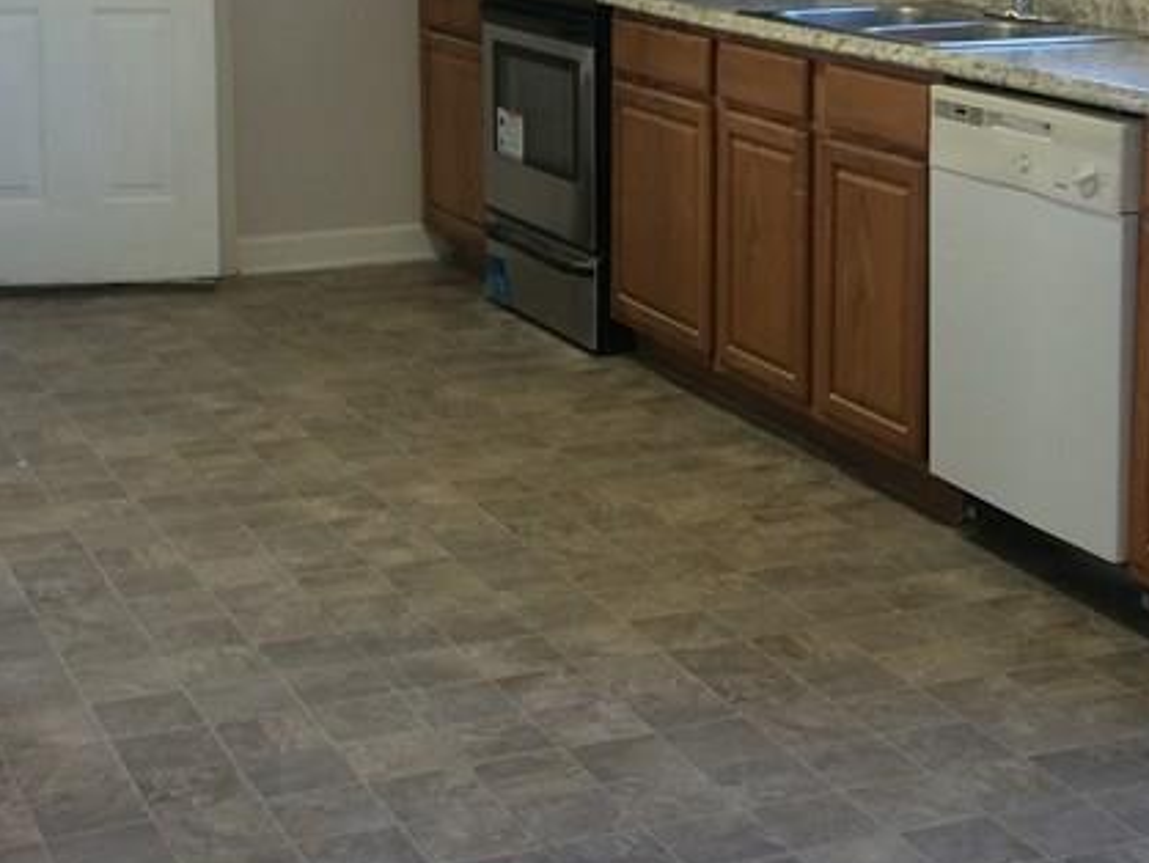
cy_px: 151
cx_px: 610
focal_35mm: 71
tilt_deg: -11.0
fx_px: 2358
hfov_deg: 27.4
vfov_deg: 20.5
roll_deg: +1.2
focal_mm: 4.15
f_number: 2.2
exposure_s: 1/30
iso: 80
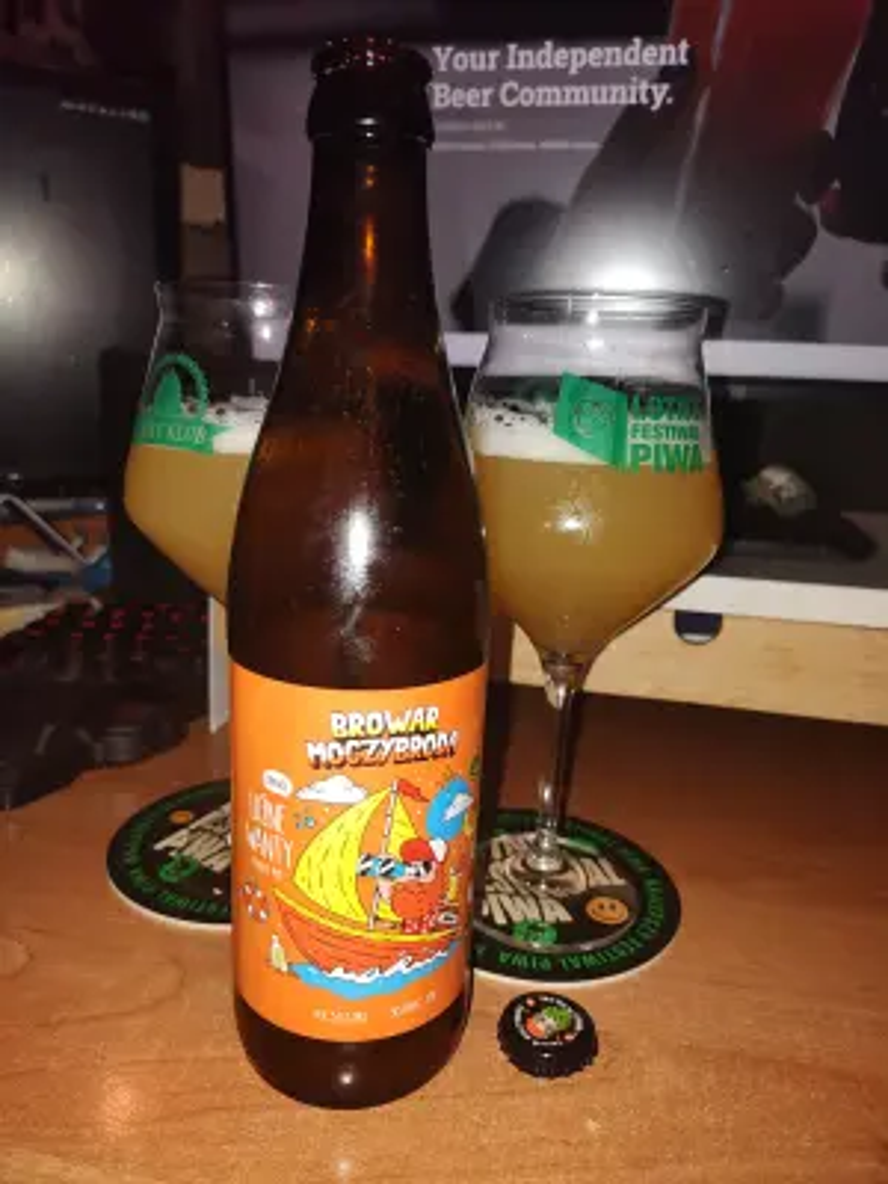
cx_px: 444
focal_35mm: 23
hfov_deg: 58.9
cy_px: 592
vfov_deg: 73.9
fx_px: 787
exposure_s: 1/100
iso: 222
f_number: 1.88
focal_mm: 5.56
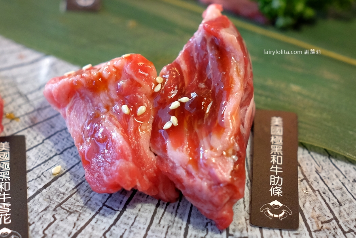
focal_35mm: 35
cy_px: 119
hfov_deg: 54.4
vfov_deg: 37.9
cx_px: 178
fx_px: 346
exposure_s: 1/56
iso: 1250
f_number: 2.8
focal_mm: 23
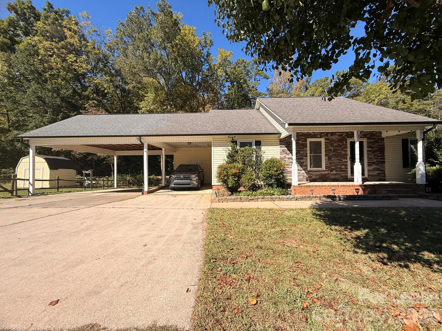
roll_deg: +0.7
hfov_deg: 102.1
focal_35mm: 14
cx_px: 221
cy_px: 166
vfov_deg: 85.7
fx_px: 179
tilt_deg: +1.3
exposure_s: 1/1848
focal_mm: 2.22
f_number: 2.2
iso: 50
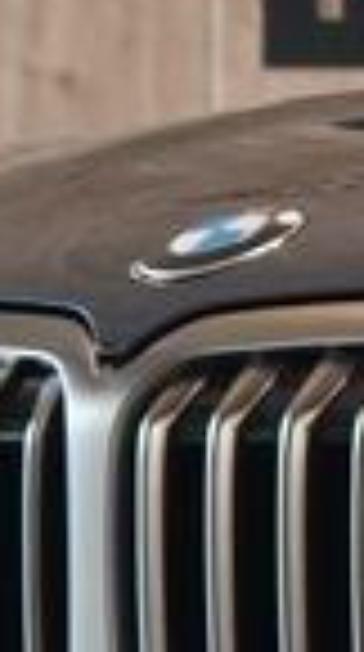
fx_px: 7797
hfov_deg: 2.6
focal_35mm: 452
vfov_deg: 4.8
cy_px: 713
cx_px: 1389
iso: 4000
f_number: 5.6
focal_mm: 61
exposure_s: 1/160
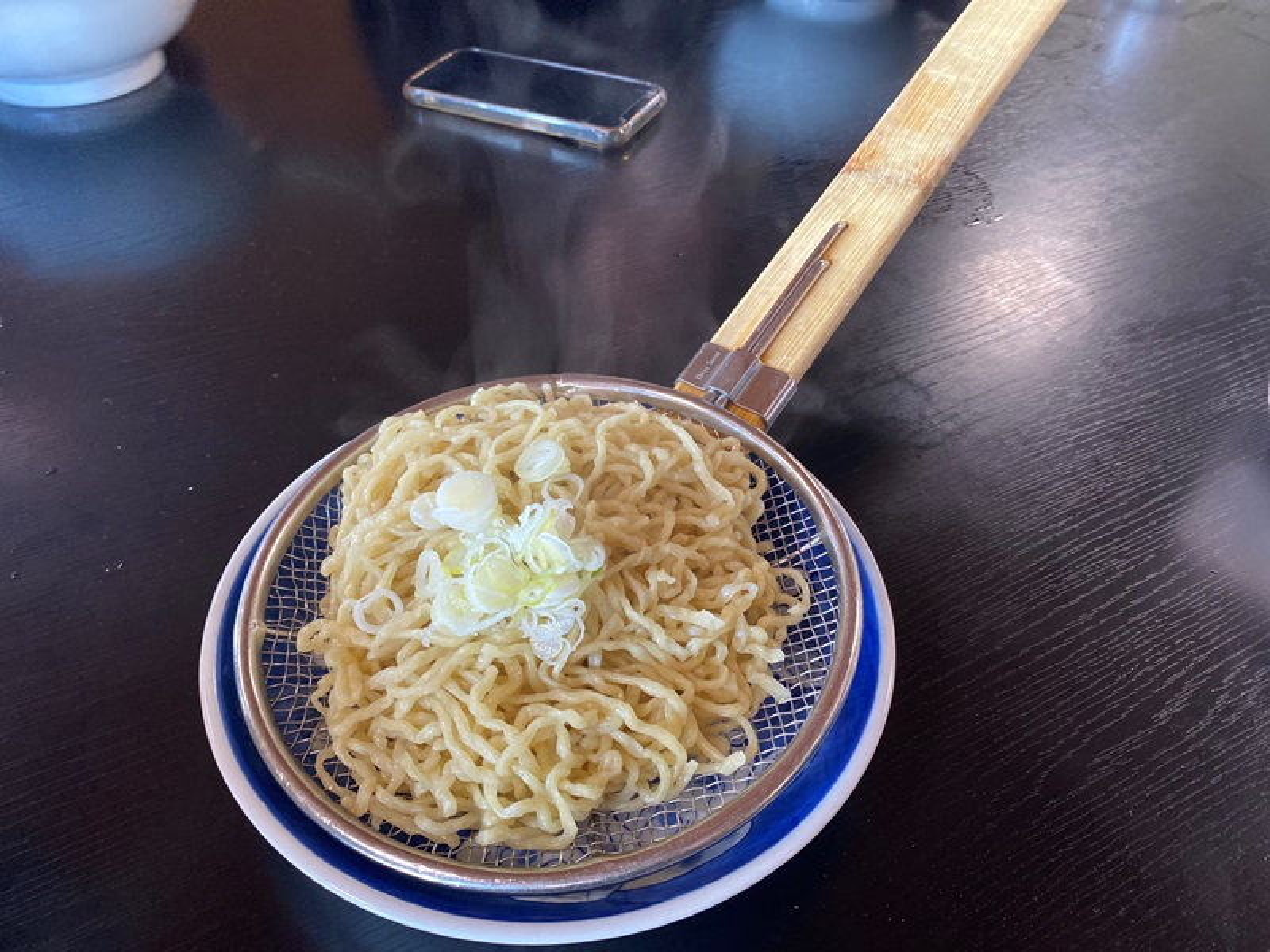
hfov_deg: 67.3
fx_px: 954
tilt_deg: -45.5
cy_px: 476
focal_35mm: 26
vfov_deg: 53.1
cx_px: 635
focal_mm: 4.25
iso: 200
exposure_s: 1/50
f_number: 1.8
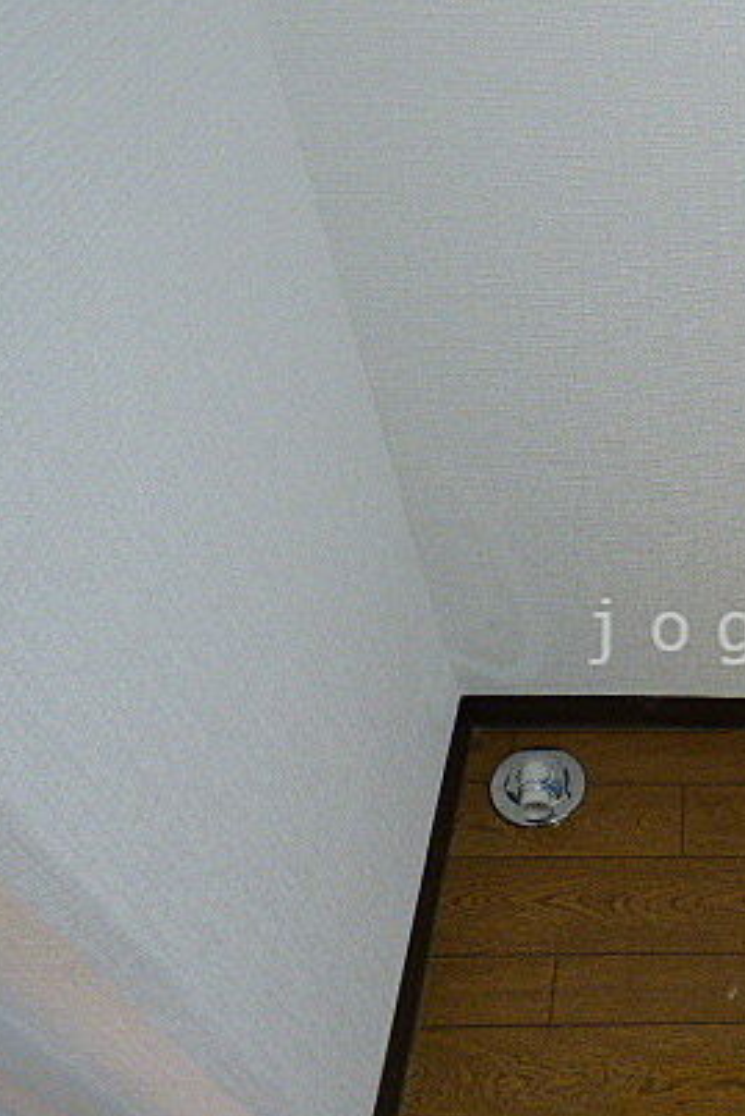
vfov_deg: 57.0
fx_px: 1023
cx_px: 778
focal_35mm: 33
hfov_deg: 35.4
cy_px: 631
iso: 400
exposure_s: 1/50
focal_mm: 3.58
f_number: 2.8
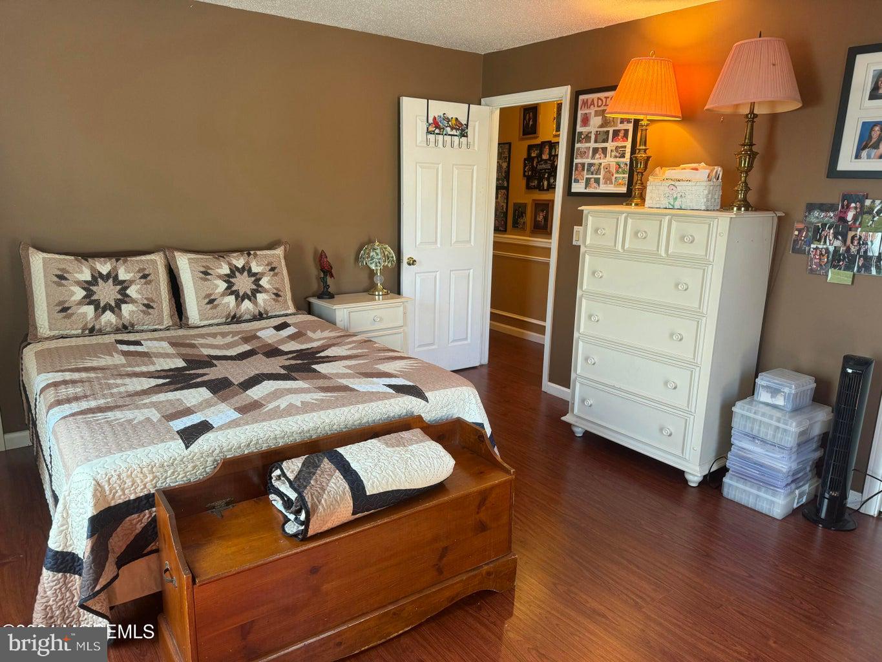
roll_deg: -1.5
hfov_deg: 71.6
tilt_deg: -13.9
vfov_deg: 56.8
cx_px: 441
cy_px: 331
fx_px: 612
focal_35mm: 24
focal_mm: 6.76
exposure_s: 1/60
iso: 160
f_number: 1.78
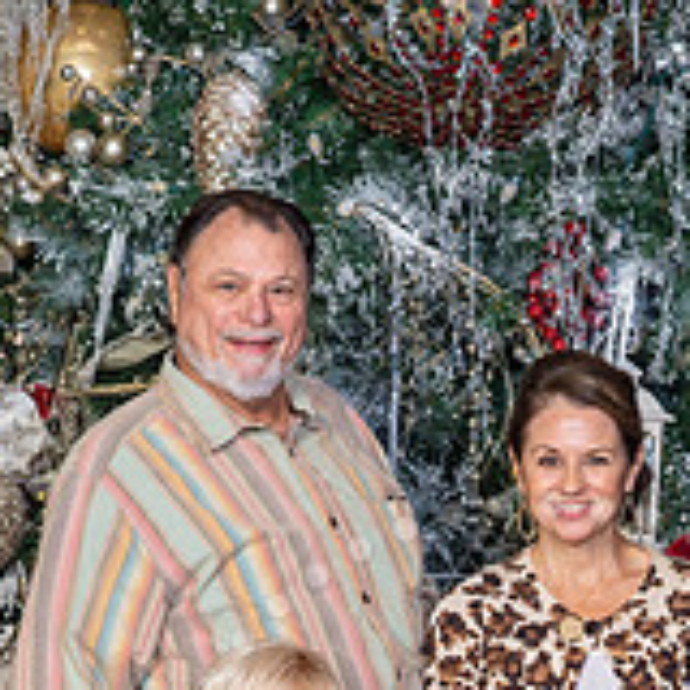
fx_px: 4578
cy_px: 893
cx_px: 546
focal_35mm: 203
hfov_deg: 8.6
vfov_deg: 8.5
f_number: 8
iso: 400
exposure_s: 1/125
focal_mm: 85
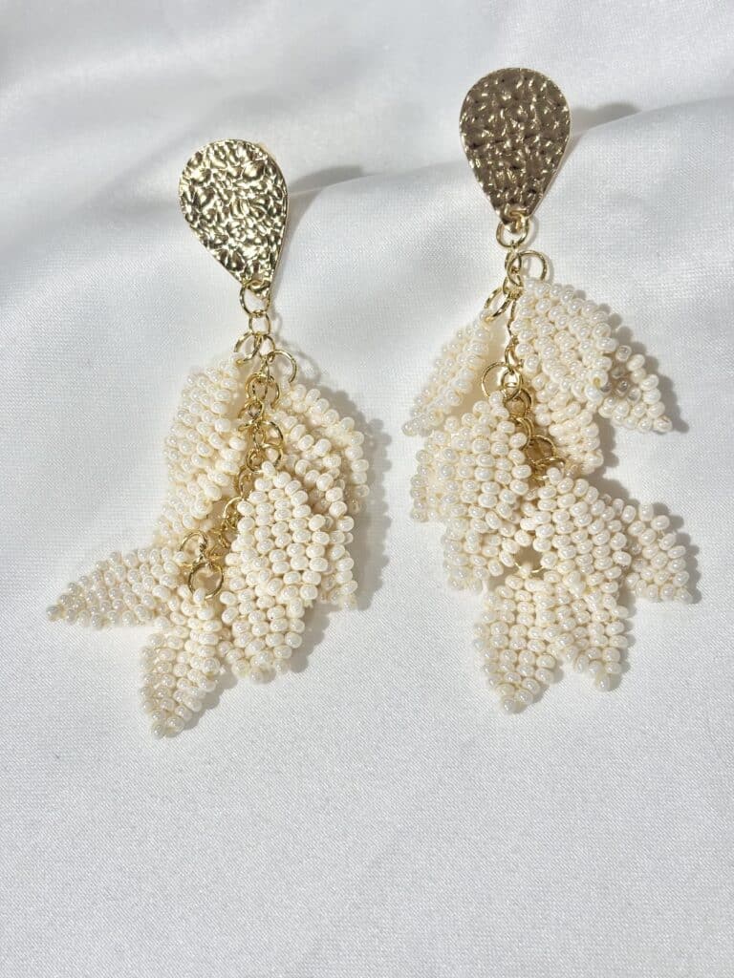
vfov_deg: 36.8
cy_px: 489
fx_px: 1470
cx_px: 367
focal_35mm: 52
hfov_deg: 28.0
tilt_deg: -65.0
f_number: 1.6
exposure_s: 1/290
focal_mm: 5.96
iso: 32
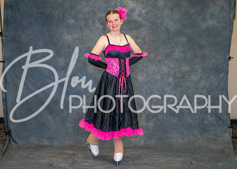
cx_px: 103
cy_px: 80
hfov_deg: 21.2
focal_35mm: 94
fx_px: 633
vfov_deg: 15.2
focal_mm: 85
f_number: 1.4
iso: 400
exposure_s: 1/250
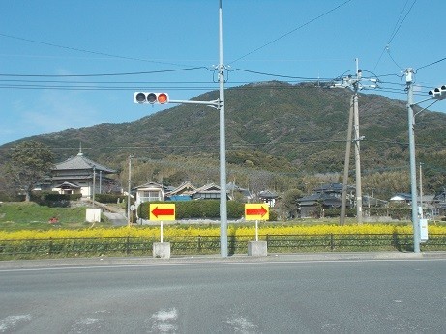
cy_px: 167
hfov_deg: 42.9
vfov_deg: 32.9
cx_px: 223
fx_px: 567
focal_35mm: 44
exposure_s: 1/500
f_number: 4.2
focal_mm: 7.9
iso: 80
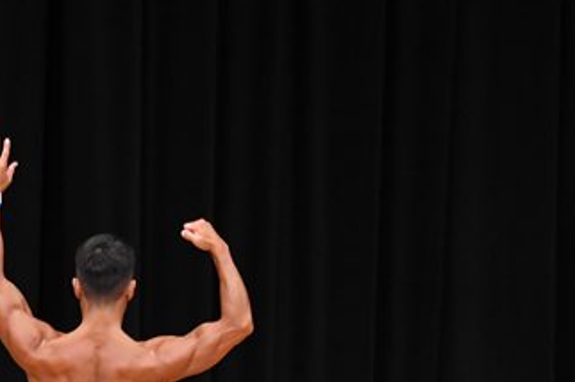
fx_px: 7180
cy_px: 407
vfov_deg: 3.0
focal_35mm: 450
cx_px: 79
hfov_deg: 4.6
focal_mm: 125
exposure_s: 1/400
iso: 3200
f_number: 5.6
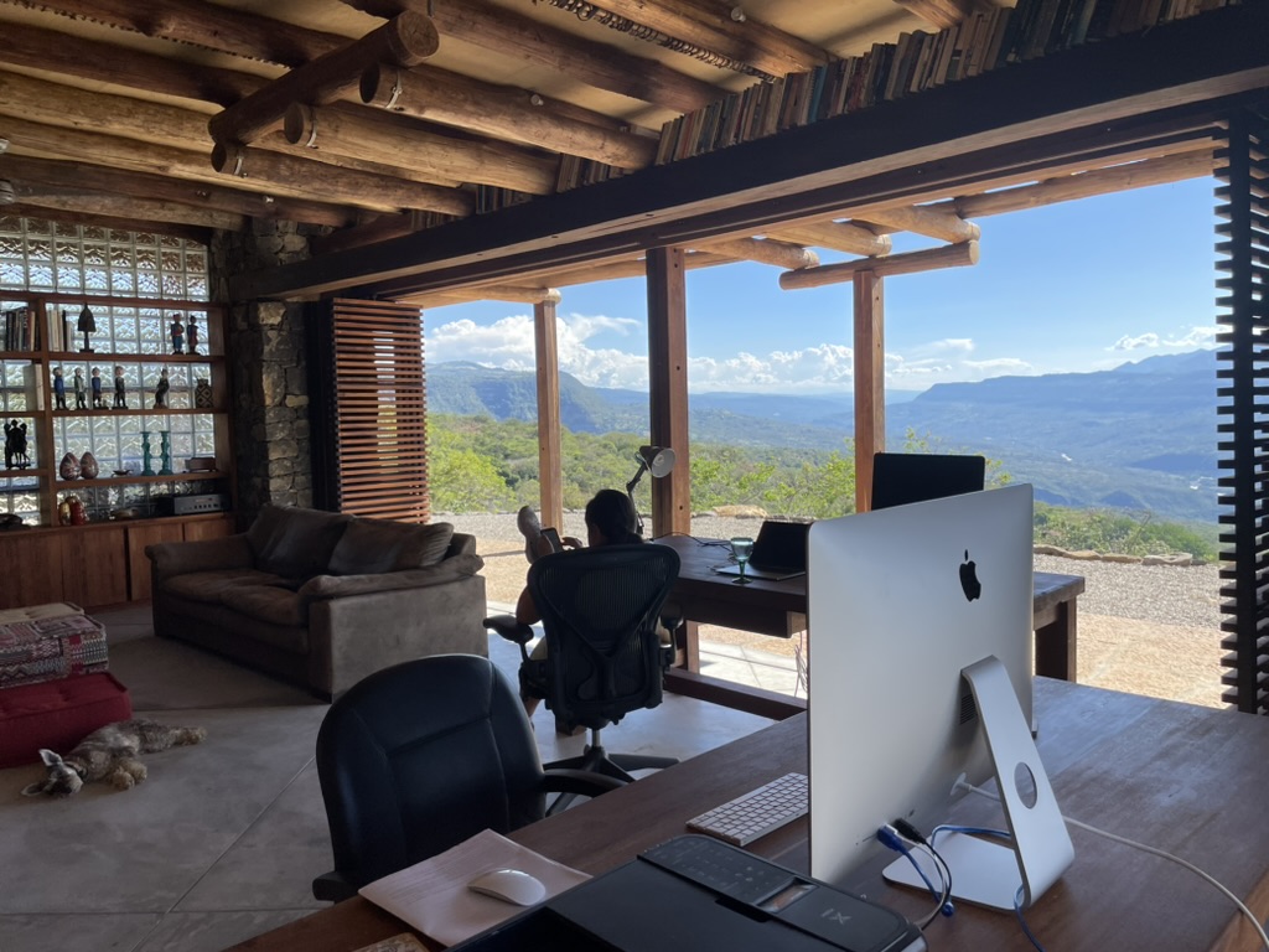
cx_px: 634
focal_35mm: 26
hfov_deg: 67.3
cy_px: 476
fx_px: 953
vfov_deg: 53.1
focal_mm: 4.2
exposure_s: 1/1261
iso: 32
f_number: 1.6
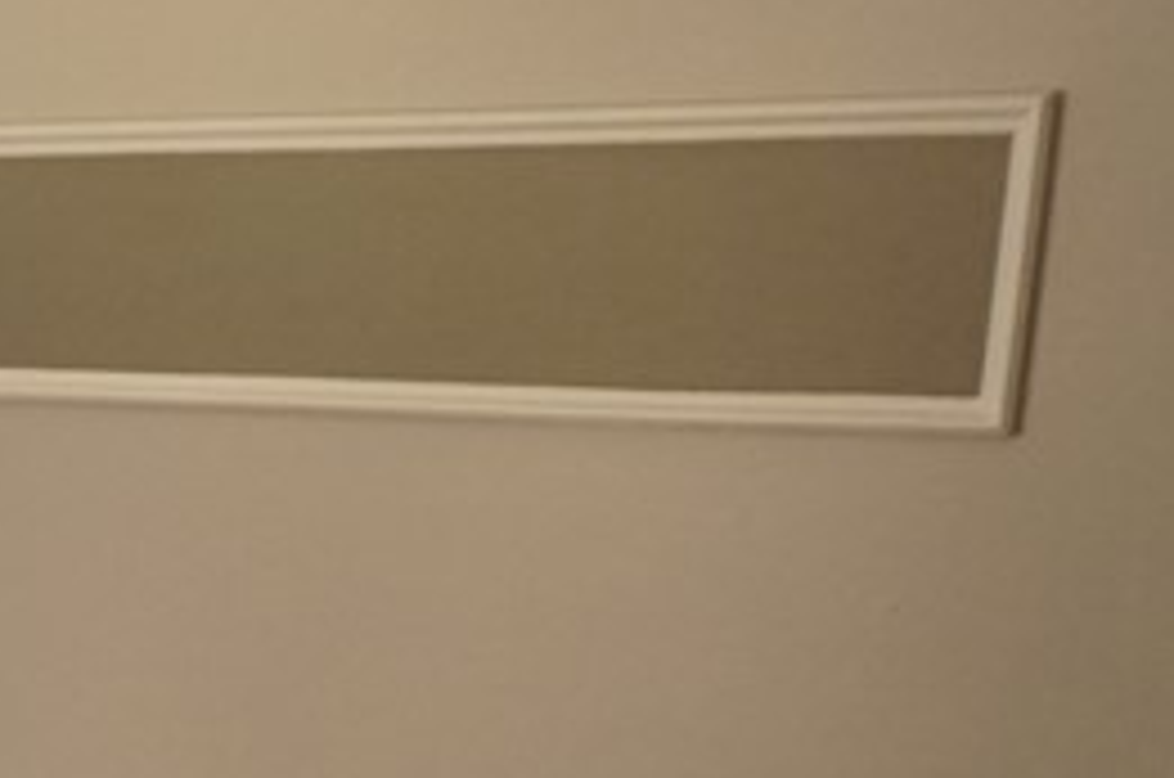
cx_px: -614
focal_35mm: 100
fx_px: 3255
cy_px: 1228
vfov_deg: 12.8
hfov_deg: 18.1
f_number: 4
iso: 1600
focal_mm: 16
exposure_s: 1/160
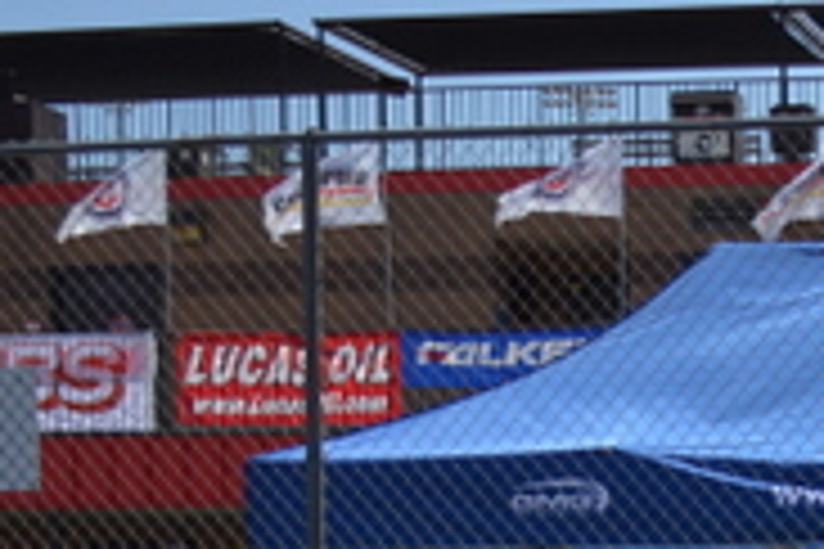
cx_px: 1076
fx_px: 2403
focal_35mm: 105
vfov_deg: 12.2
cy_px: 914
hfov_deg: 18.1
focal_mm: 20
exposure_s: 1/2500
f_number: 3.8
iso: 200
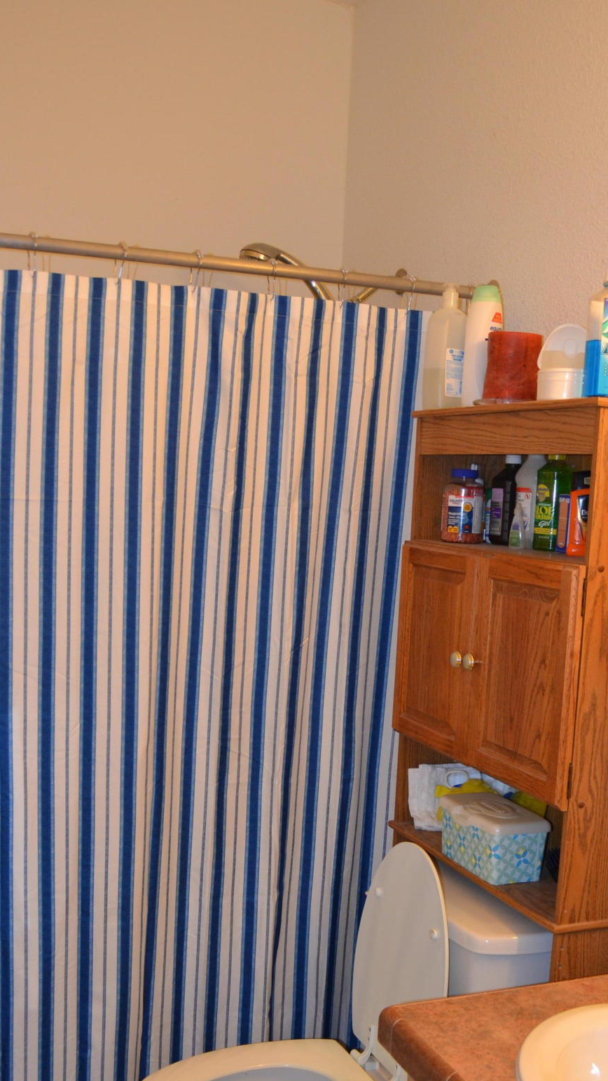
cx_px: 313
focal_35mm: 39
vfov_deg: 51.8
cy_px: 622
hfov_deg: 30.7
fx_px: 1109
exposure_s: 1/60
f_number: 3.5
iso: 560
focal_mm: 19
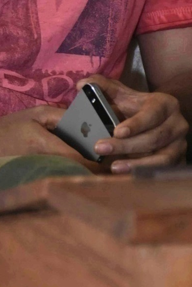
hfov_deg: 4.4
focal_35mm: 312
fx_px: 2493
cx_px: 18
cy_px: -107
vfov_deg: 6.5
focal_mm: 62
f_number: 5
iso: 2500
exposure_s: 1/125
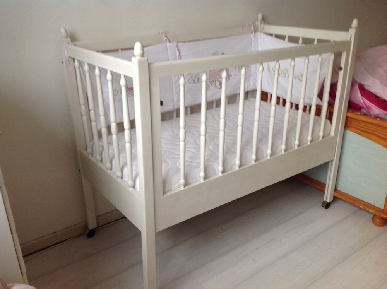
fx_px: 391
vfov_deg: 40.6
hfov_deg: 52.7
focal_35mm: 35
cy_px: 144
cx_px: 194
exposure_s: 1/17
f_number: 2.4
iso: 64
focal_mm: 4.28
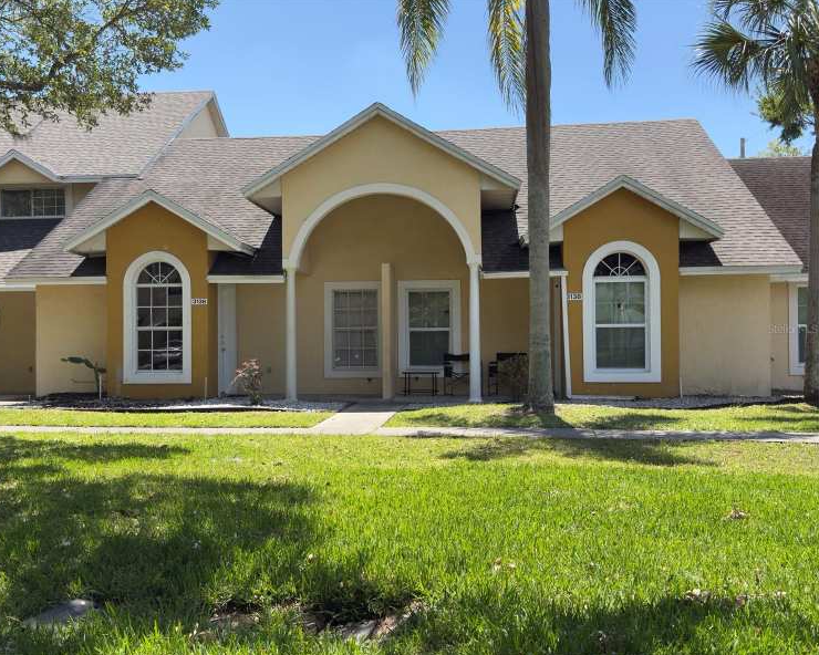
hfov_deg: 47.9
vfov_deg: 39.2
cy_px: 329
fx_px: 921
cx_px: 377
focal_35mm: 38
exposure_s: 1/2370
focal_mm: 6.76
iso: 64
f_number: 1.78
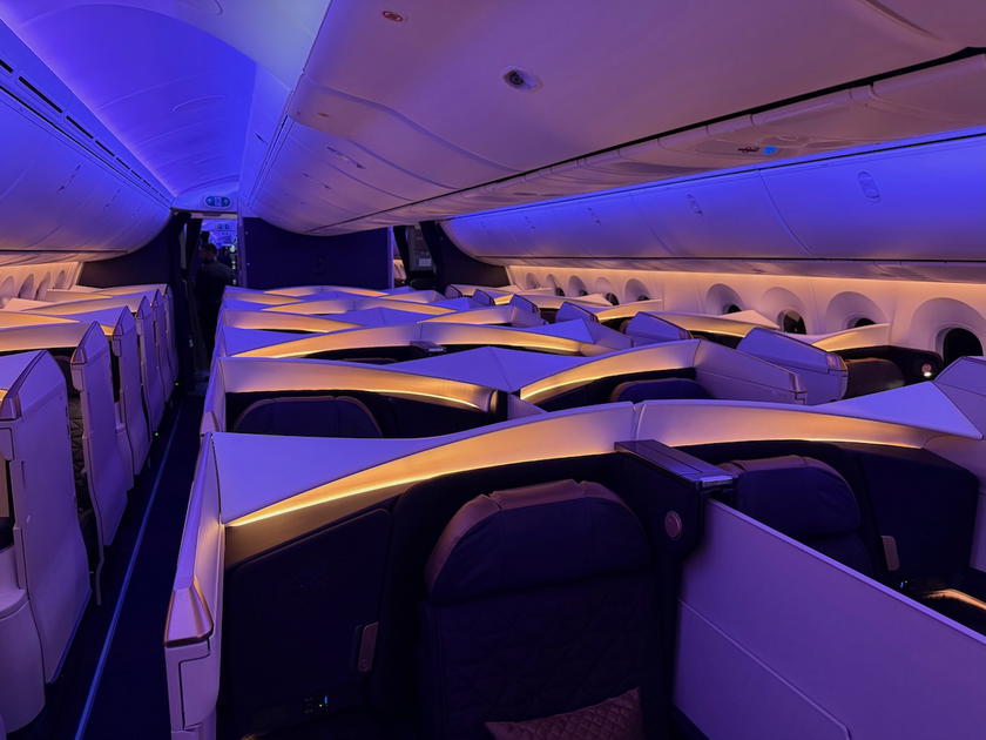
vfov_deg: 56.8
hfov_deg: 71.6
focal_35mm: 24
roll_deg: -0.1
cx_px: 493
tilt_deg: -10.1
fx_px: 684
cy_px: 370
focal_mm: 6.76
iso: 500
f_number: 1.78
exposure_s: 1/56
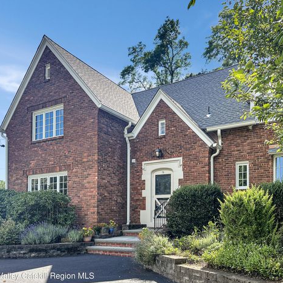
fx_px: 268
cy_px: 144
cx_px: 160
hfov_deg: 55.4
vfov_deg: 55.6
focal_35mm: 29
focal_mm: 6.86
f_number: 1.78
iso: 80
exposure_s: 1/1639
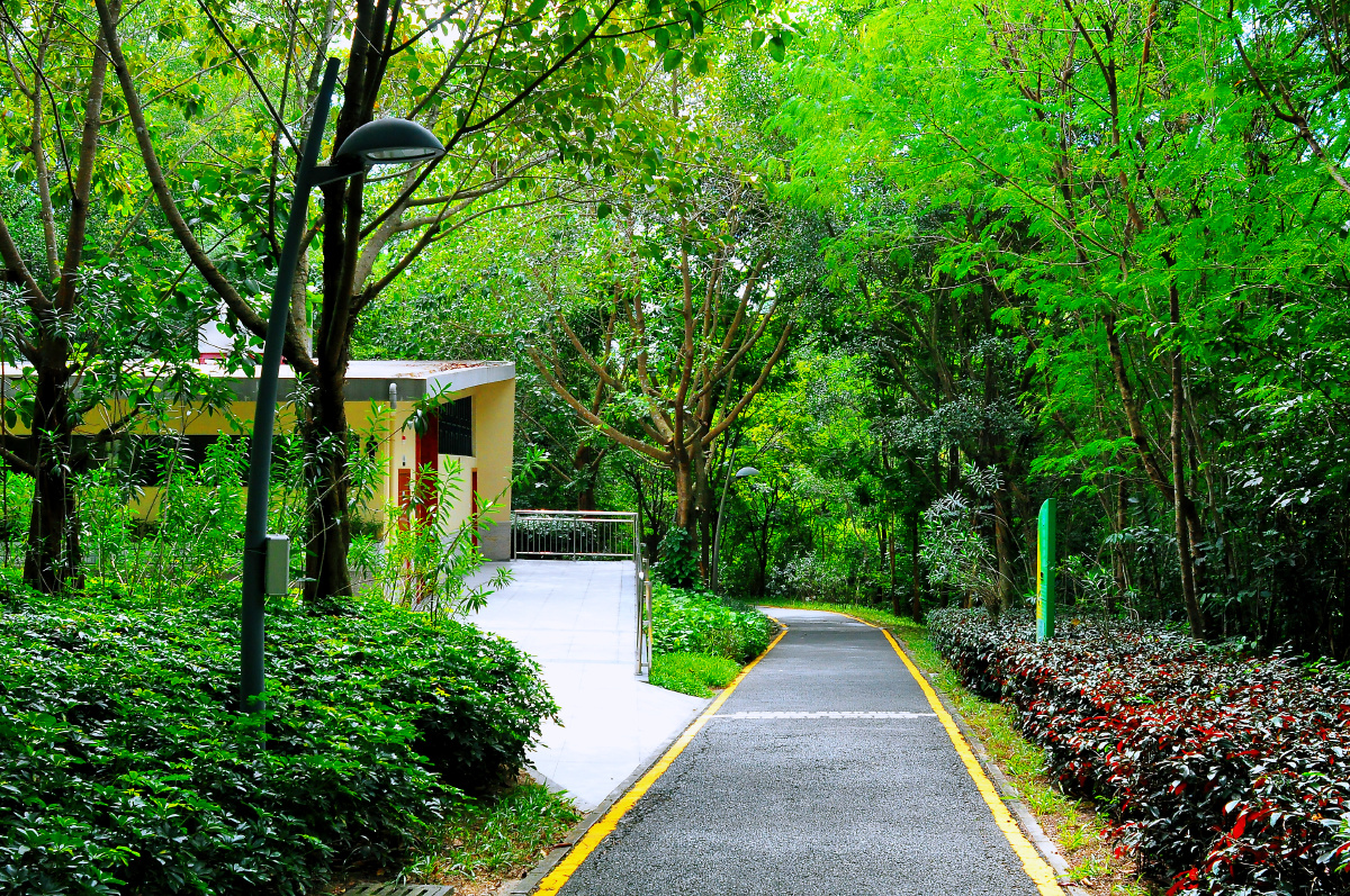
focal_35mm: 36
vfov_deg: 36.8
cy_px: 448
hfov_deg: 53.2
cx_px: 675
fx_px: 1348
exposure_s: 1/500
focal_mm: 24
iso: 1100
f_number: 7.1
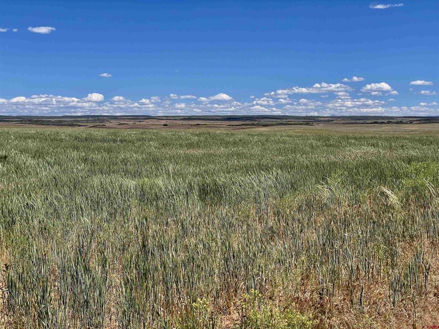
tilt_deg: -3.1
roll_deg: +0.5
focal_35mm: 52
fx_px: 659
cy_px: 164
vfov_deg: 28.0
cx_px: 220
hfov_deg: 36.8
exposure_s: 1/2283
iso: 25
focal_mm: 6
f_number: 2
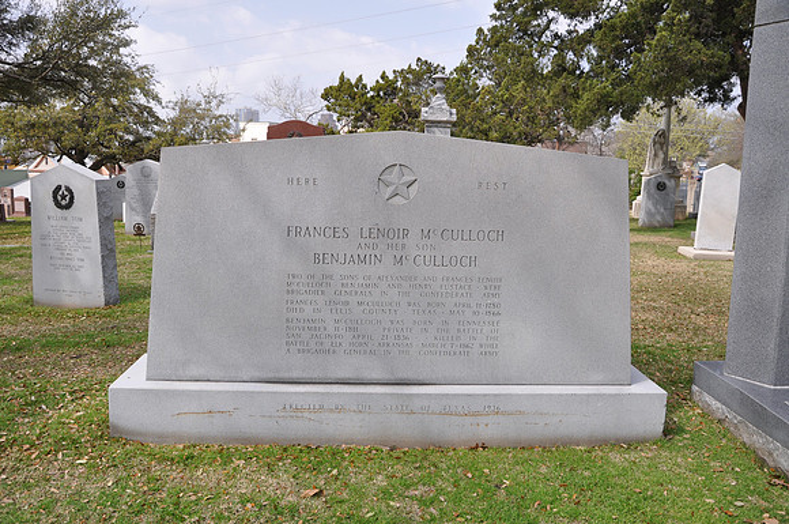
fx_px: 689
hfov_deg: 59.6
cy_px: 262
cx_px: 394
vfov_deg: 41.6
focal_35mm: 32
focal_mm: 21
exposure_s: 1/160
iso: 200
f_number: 6.3
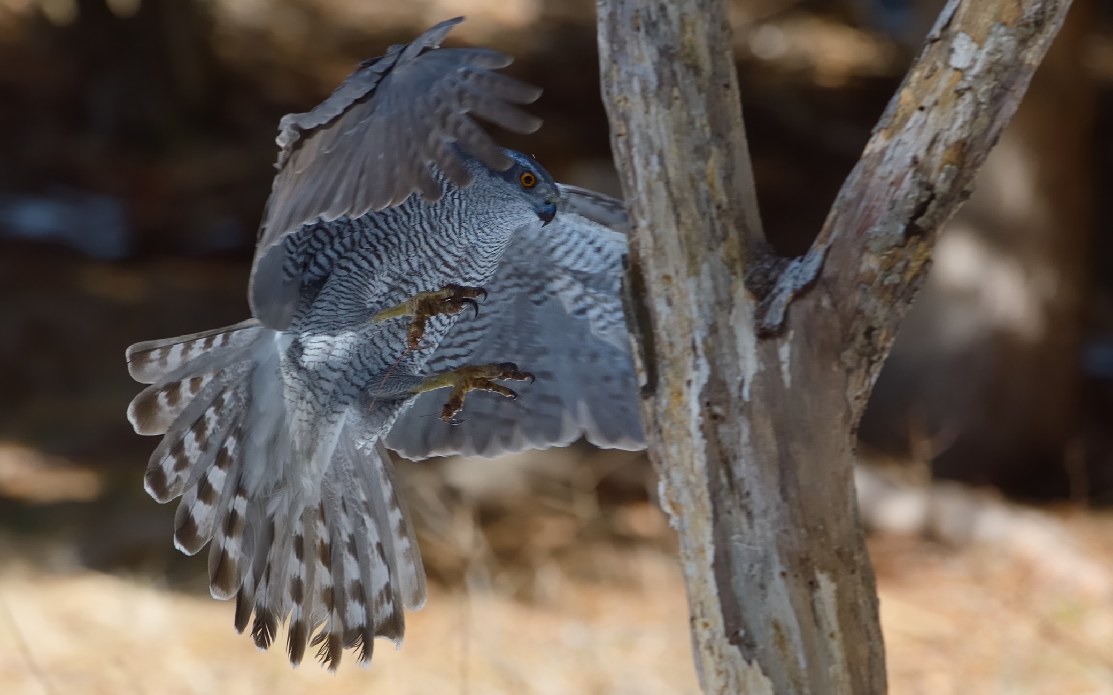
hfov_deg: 4.5
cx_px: 554
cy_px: 363
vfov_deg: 2.8
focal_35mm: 470
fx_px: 14256
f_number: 7.1
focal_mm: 400
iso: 640
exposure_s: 1/1250
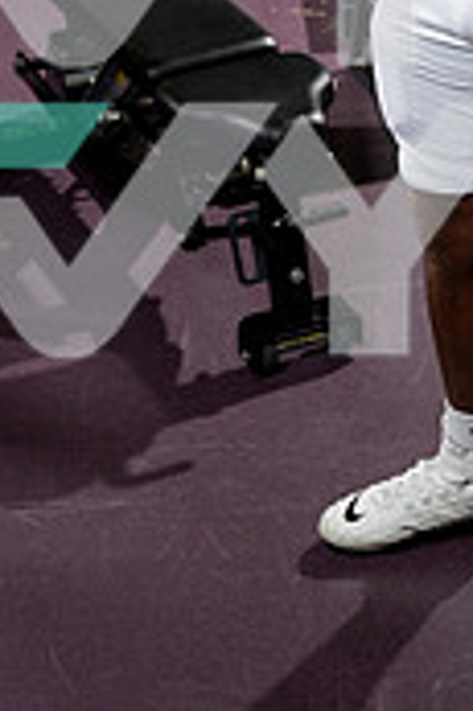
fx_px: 2468
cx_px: 477
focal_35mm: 125
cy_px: -58
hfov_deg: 10.8
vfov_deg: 16.0
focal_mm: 48
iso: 640
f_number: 4
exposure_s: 1/250
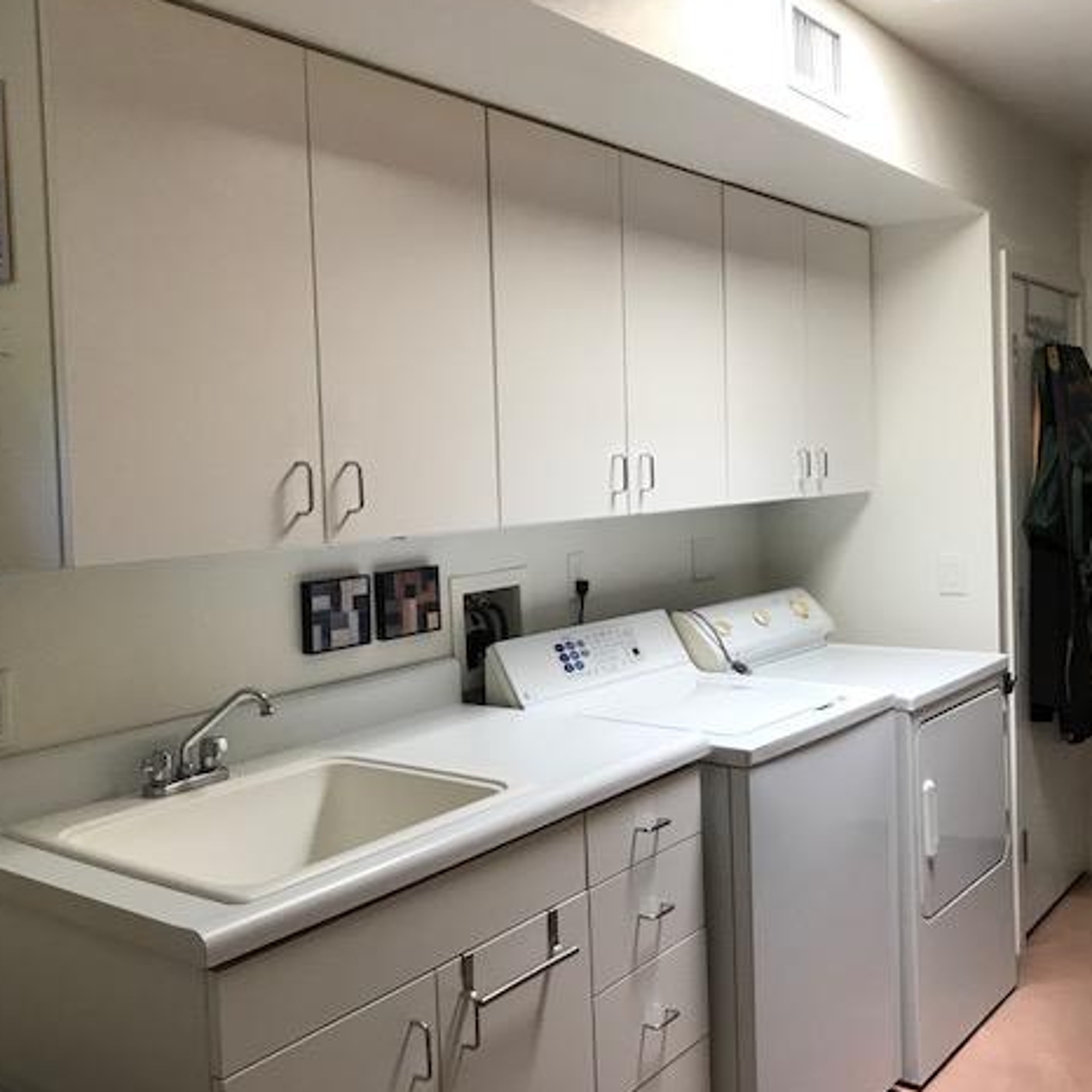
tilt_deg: -2.2
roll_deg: +2.3
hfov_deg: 48.4
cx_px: 509
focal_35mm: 34
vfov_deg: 48.4
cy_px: 534
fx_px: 1213
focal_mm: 3.99
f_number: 1.8
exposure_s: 1/40
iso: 25
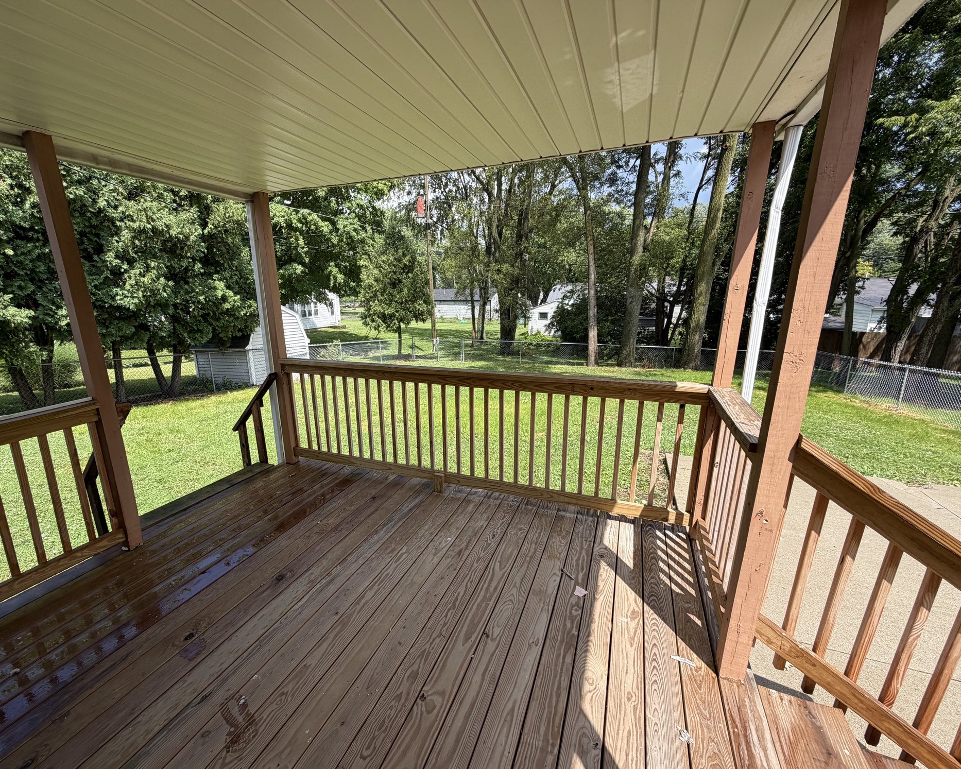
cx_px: 449
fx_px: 427
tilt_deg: -14.0
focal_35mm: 15
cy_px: 395
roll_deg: +1.7
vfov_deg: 84.0
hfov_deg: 96.7
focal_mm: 2.22
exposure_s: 1/579
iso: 40
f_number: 2.2
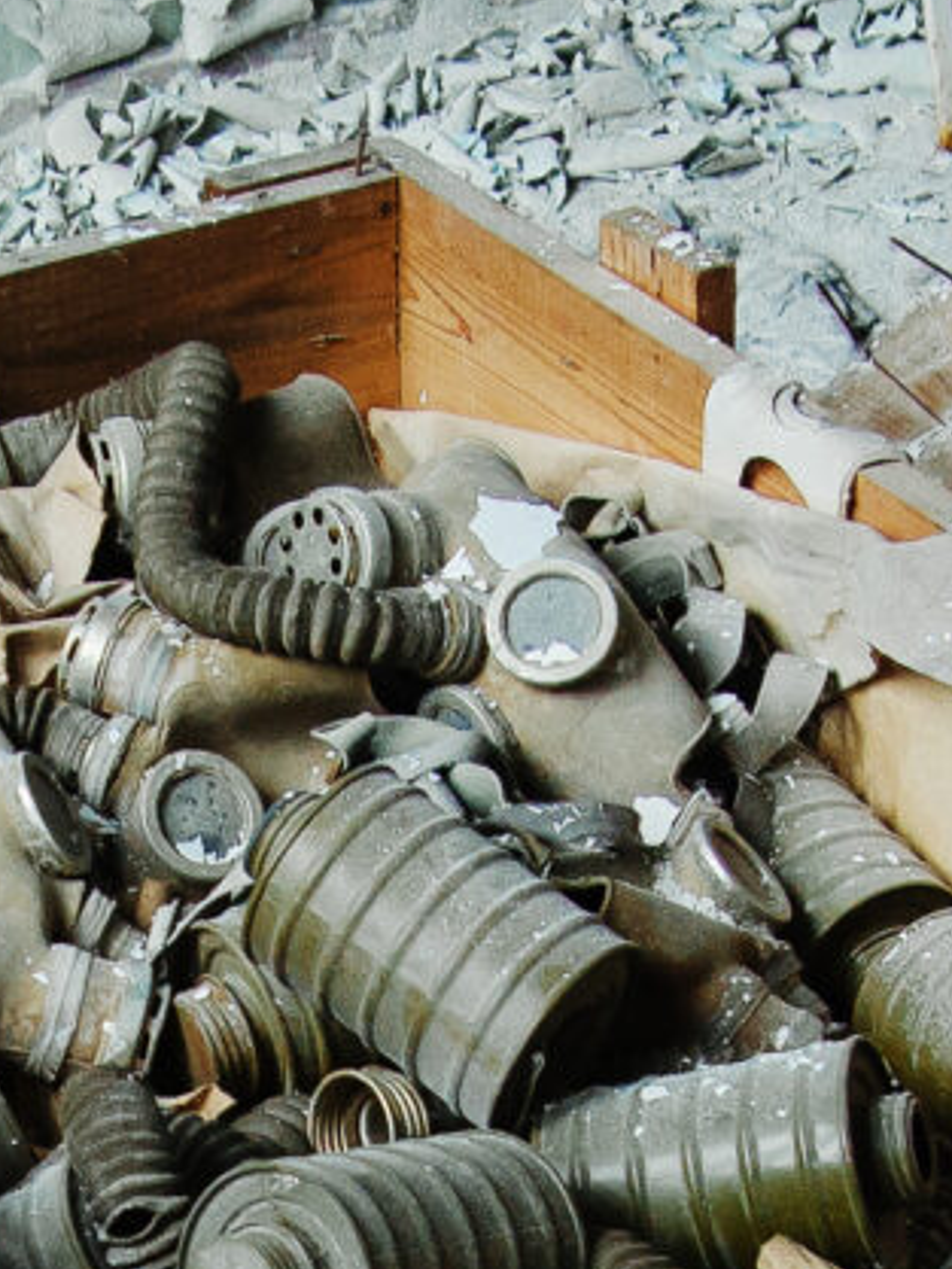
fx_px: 10372
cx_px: 79
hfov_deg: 5.2
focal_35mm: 283
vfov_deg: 7.0
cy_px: 1363
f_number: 3.5
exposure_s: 1/400
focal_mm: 32
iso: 500
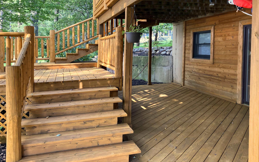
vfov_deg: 41.8
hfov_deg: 62.9
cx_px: 130
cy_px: 86
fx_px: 212
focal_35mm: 30
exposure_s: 1/121
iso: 64
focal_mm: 4
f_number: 1.8
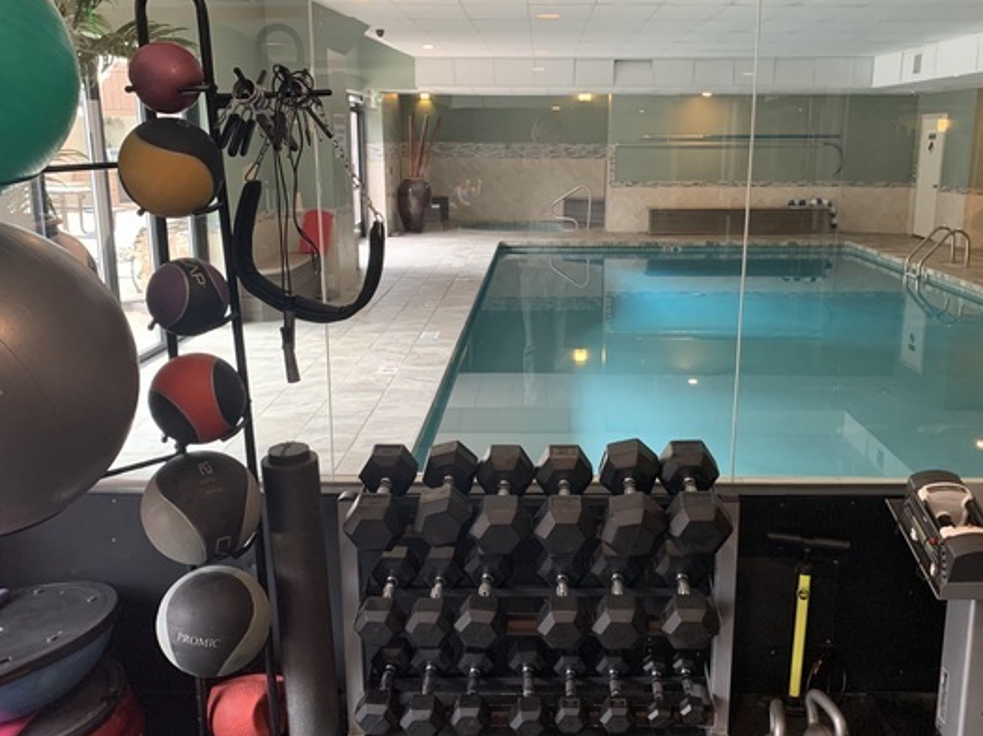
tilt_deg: -12.9
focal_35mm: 33
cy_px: 374
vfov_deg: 42.9
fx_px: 937
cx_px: 524
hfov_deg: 55.3
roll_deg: -0.4
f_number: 1.8
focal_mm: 4.25
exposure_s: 1/60
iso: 320
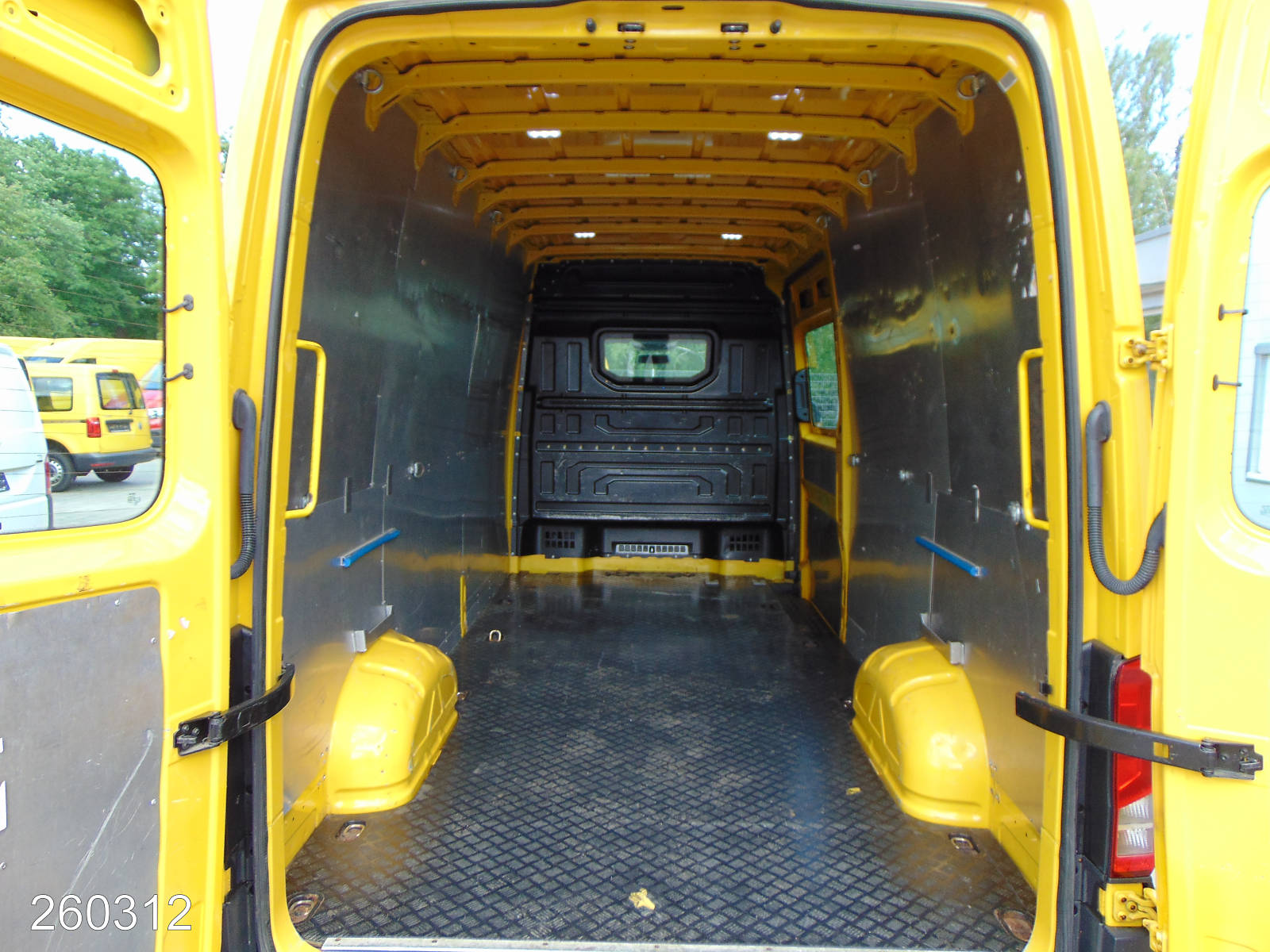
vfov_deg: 54.9
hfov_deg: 69.4
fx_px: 917
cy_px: 476
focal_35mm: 25
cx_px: 635
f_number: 3
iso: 80
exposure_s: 1/100
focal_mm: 4.5
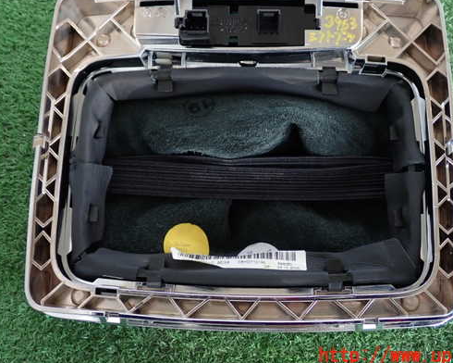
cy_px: 159
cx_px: 251
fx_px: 577
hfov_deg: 42.8
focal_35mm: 43
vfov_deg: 34.9
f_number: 2.5
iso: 200
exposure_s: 1/40
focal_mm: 6.37
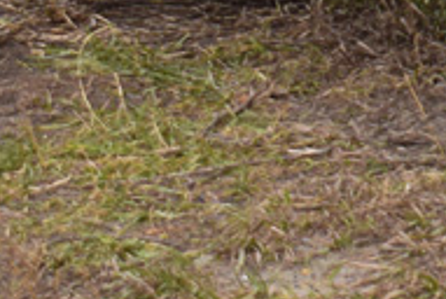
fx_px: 3971
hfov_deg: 6.2
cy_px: -565
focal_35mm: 320
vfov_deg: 4.2
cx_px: 967
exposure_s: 1/160
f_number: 6.3
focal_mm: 34
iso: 400
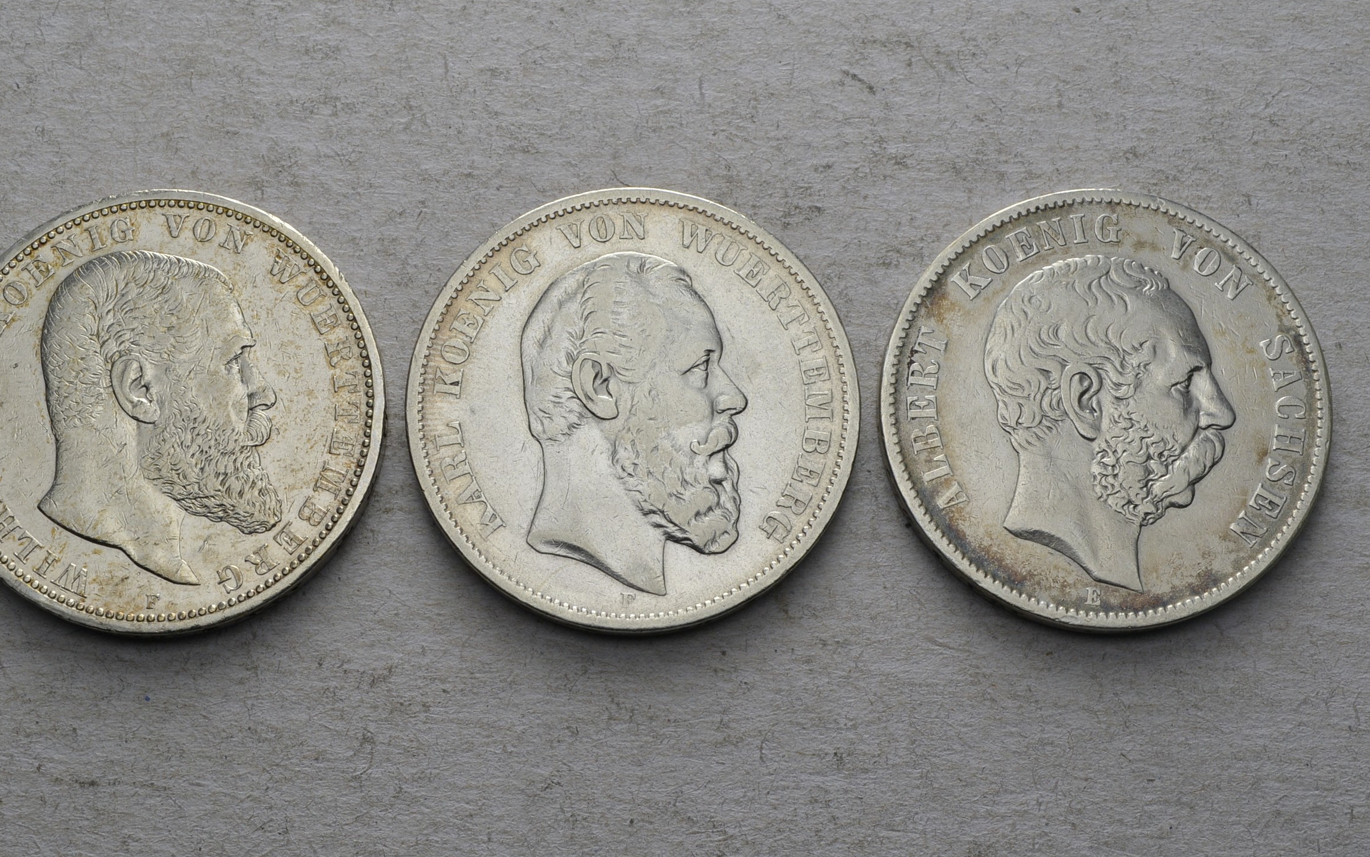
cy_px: 455
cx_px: 637
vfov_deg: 22.0
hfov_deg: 34.5
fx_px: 2203
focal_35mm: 59
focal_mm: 36
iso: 400
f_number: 14
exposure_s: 1/250
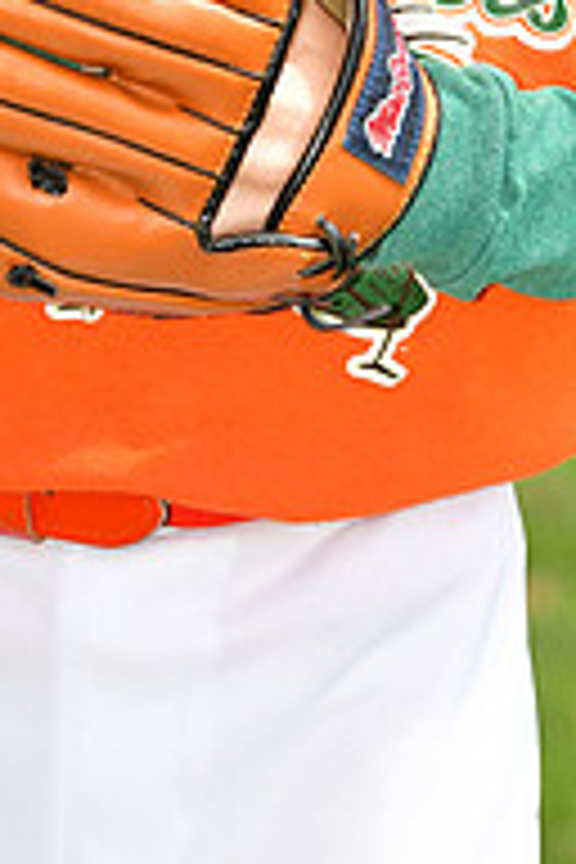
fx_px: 14135
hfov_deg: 2.3
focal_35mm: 589
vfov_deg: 3.5
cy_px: -252
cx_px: 214
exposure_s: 1/500
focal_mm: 130
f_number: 5
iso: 200
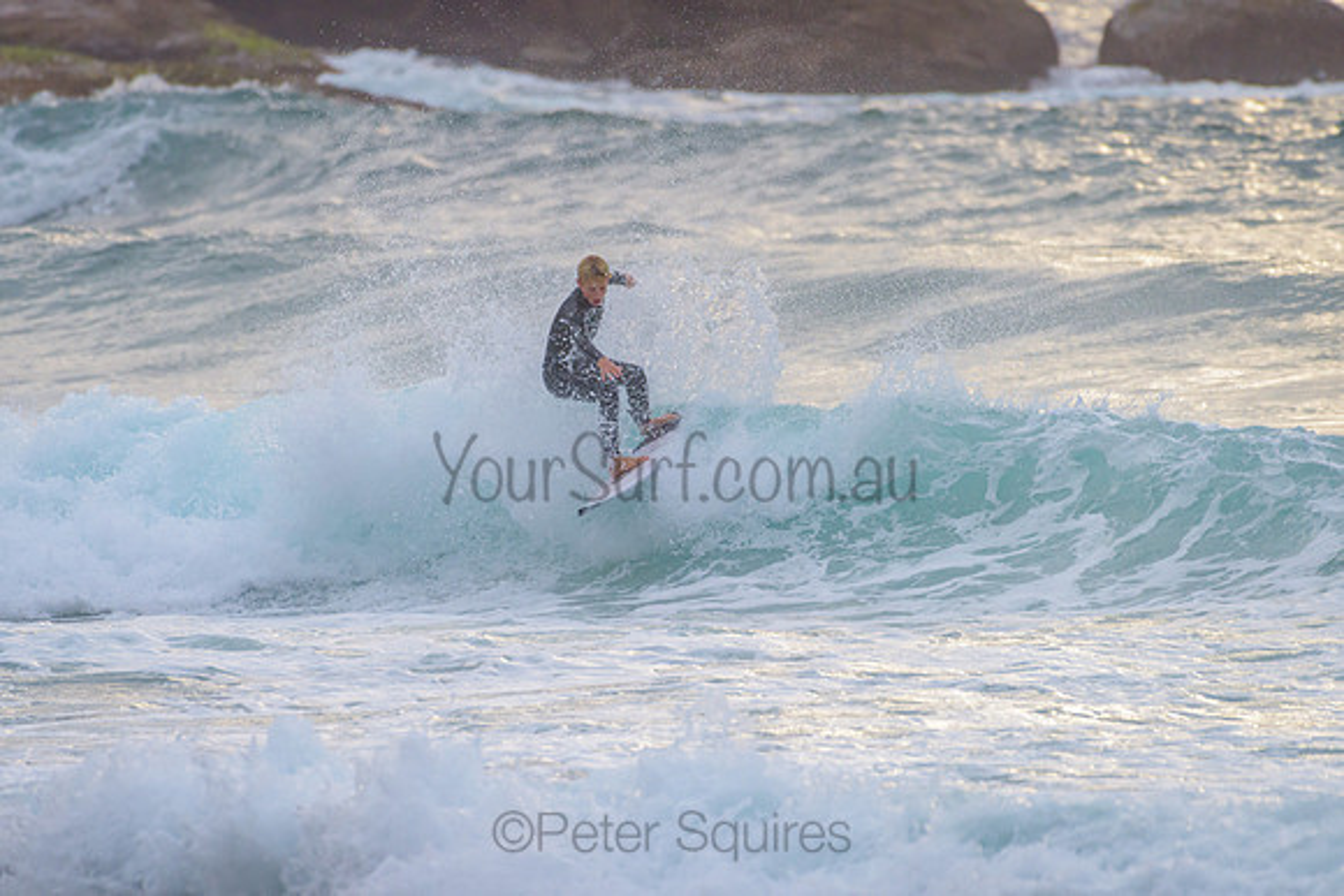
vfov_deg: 2.2
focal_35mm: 613
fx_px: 22895
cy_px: 440
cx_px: 652
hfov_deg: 3.4
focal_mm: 500
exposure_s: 1/1250
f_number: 5.6
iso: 400
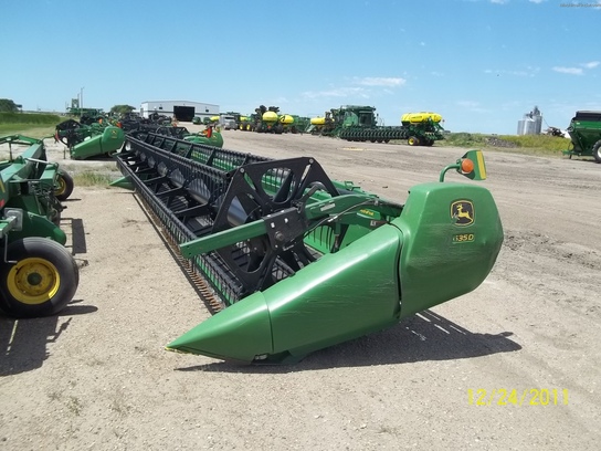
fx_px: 556
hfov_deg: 56.8
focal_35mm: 32
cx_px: 300
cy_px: 226
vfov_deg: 44.2
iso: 64
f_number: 8.8
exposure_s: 1/125
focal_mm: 5.7
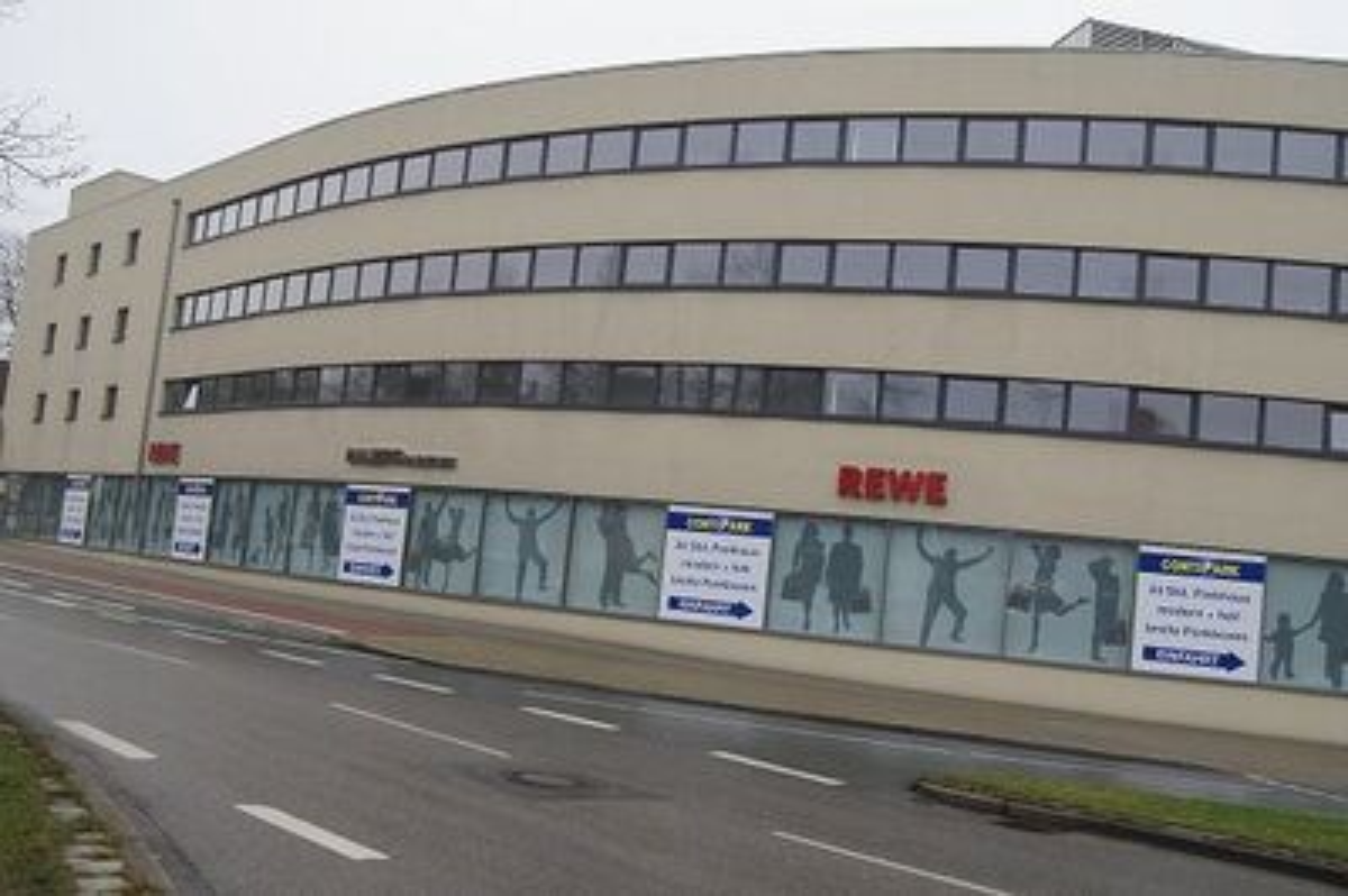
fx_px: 1347
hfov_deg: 53.2
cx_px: 674
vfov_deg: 36.8
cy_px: 448
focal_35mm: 36
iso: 100
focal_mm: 24
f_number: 5
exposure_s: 1/60
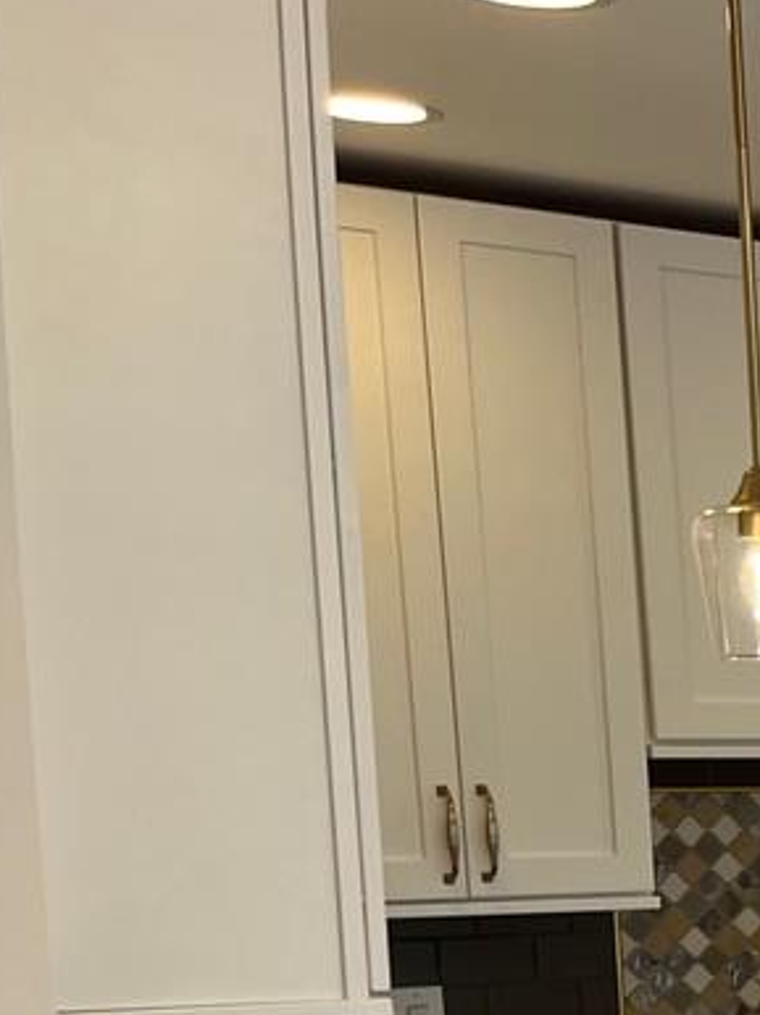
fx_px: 2843
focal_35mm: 97
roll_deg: -0.2
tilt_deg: -9.7
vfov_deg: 19.2
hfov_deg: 12.4
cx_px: 1751
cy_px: 1196
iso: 80
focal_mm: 5.1
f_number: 1.6
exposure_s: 1/60
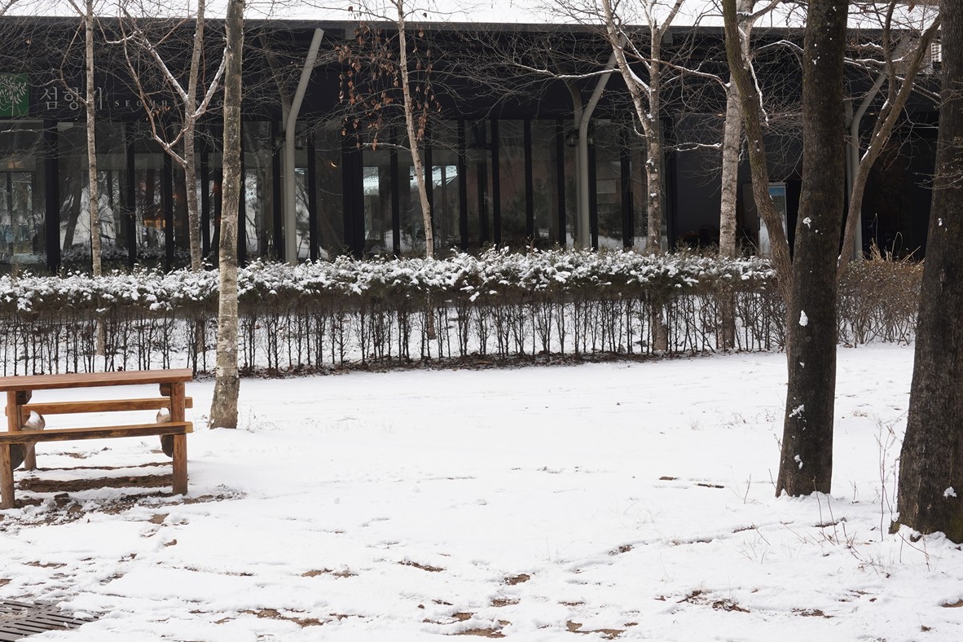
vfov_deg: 20.5
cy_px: 174
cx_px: 407
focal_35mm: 66
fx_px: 1765
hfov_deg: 30.5
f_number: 13
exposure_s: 1/100
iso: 320
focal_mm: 39
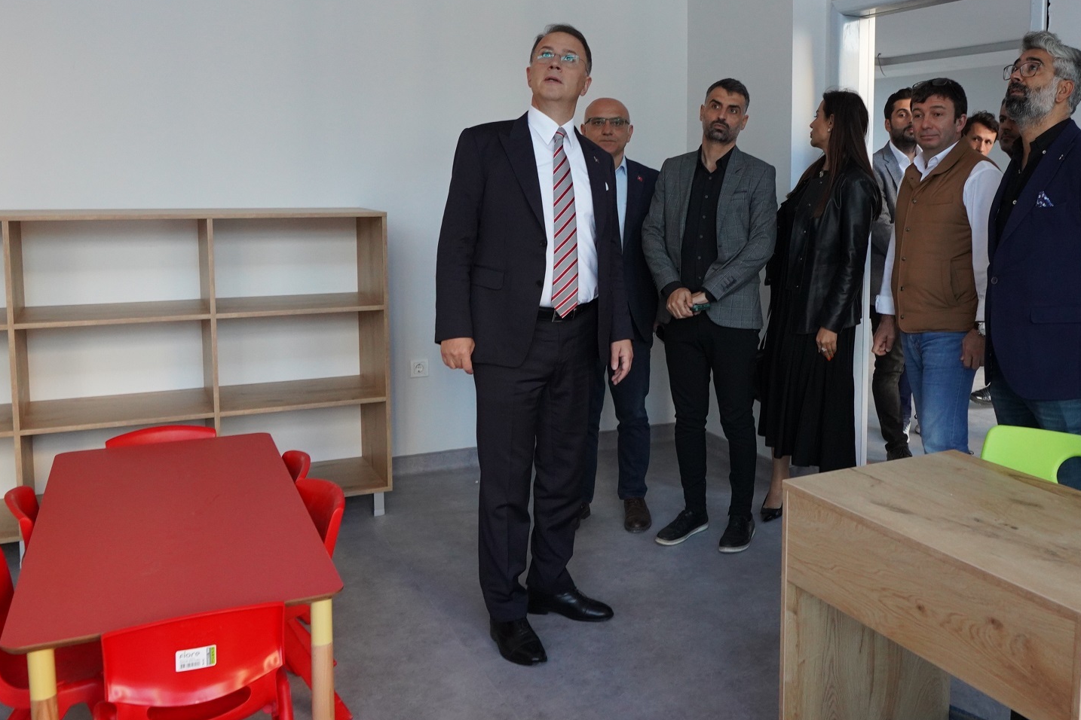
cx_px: 729
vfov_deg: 38.6
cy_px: 272
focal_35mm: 34
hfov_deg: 54.6
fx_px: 1021
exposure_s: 1/160
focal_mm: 16
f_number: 4
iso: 1000
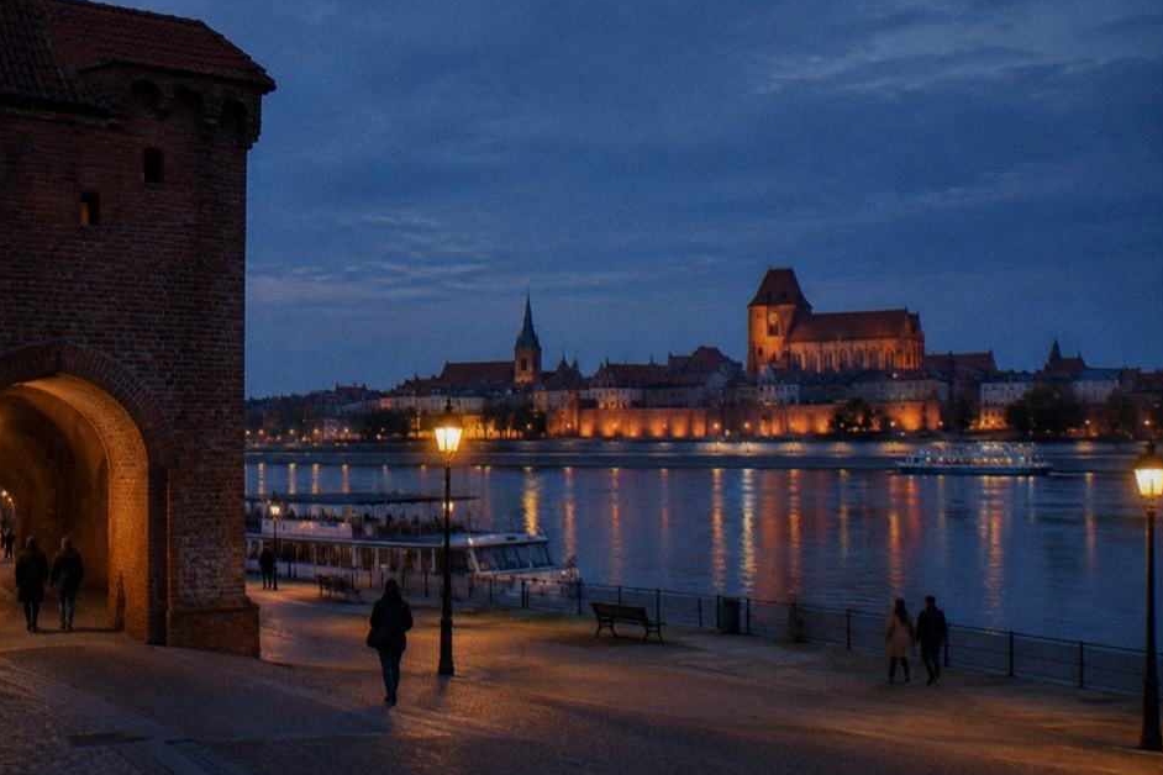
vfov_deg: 26.0
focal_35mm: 52
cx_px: 554
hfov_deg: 38.2
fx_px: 1680
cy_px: 406
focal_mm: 49
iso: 6400
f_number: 9
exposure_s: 1/25
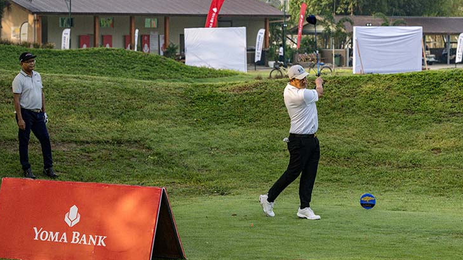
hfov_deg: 16.4
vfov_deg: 9.3
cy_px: 139
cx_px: 208
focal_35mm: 131
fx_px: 1608
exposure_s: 1/2500
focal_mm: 95
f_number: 5.6
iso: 3600
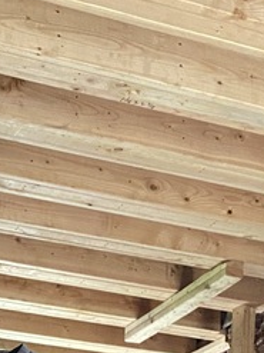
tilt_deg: +5.5
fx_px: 1099
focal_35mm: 108
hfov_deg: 13.5
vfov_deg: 15.6
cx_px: 10
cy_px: 640
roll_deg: -2.8
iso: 400
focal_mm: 4.25
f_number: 1.8
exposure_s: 1/60
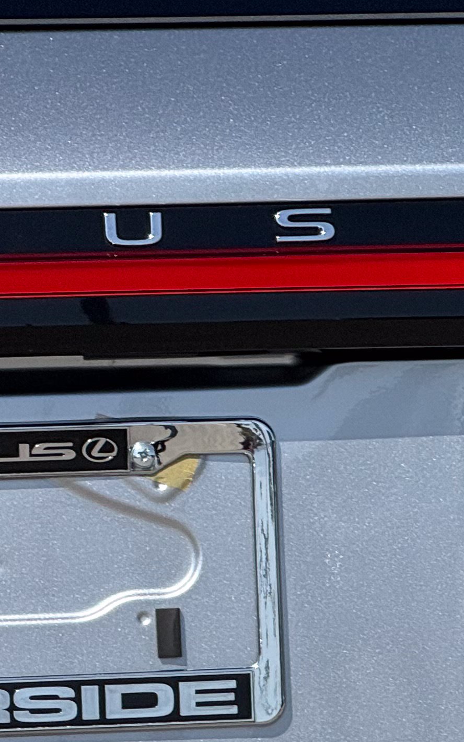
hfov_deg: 3.6
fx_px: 7305
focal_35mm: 361
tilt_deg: -2.9
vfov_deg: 5.8
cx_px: 1003
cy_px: 615
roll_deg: +0.8
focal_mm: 15.66
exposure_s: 1/1866
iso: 50
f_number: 2.8
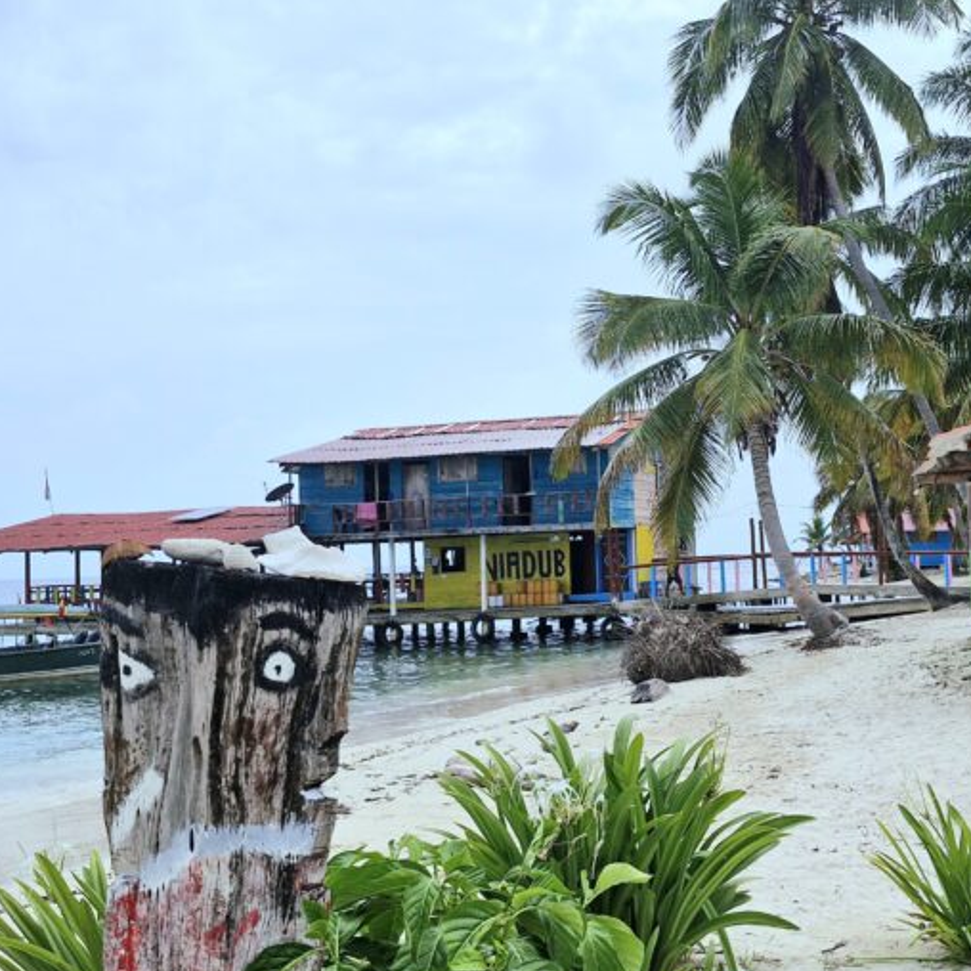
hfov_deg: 40.5
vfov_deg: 40.9
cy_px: 505
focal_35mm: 41
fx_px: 1301
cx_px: 631
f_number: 1.8
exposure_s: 1/5000
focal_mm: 5.54
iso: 50
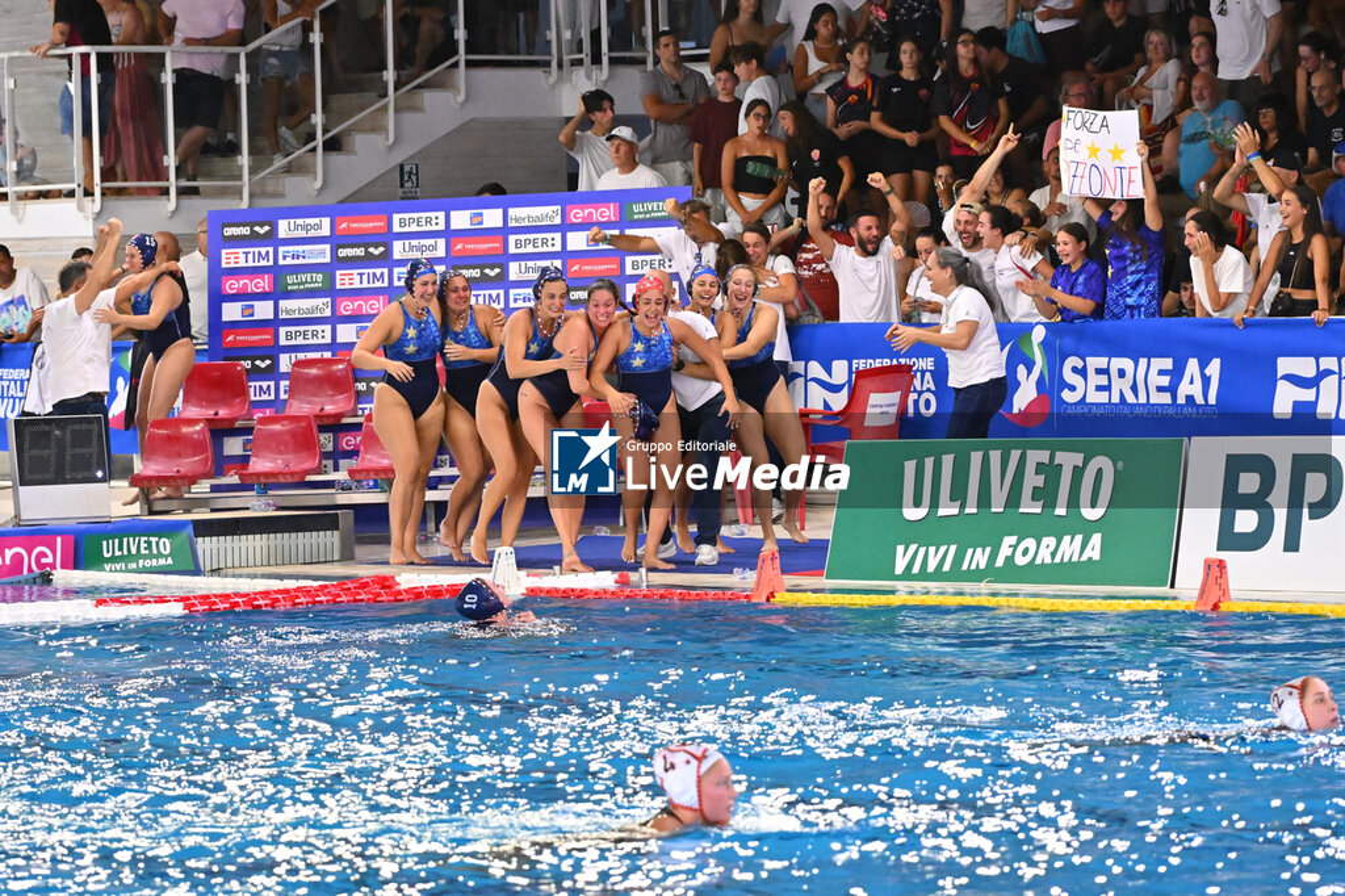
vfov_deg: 11.4
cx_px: 672
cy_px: 448
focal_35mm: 120
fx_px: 4482
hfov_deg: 17.1
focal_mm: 120
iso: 6400
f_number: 4.5
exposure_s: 1/400
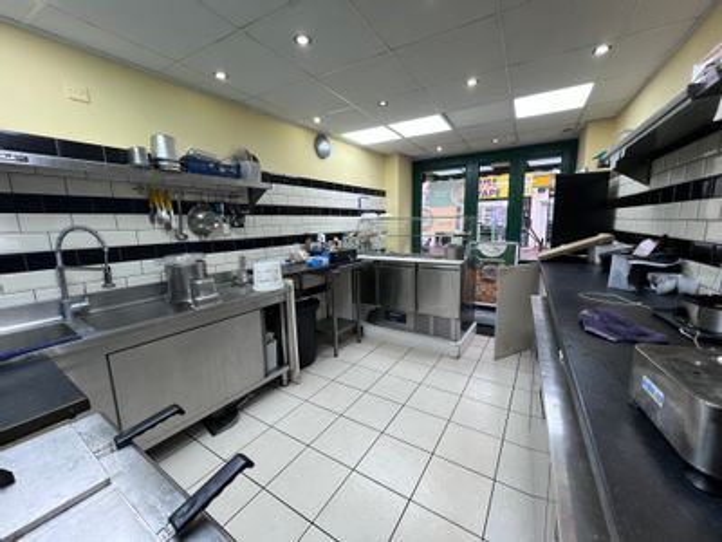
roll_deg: +2.8
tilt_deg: -9.0
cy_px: 271
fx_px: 271
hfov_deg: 106.2
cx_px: 361
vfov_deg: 89.9
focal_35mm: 13
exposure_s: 1/100
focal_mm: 1.57
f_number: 1.8
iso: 64
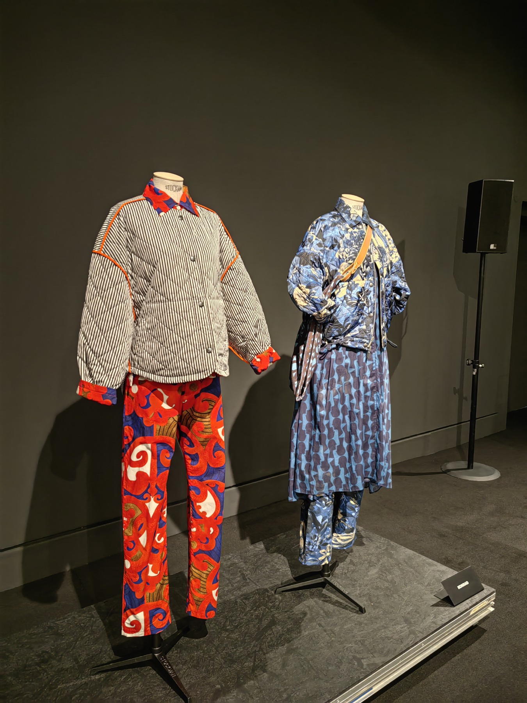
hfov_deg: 51.4
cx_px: 264
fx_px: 548
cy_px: 352
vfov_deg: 65.3
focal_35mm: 27
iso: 500
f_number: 1.8
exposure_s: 1/20
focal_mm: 5.54
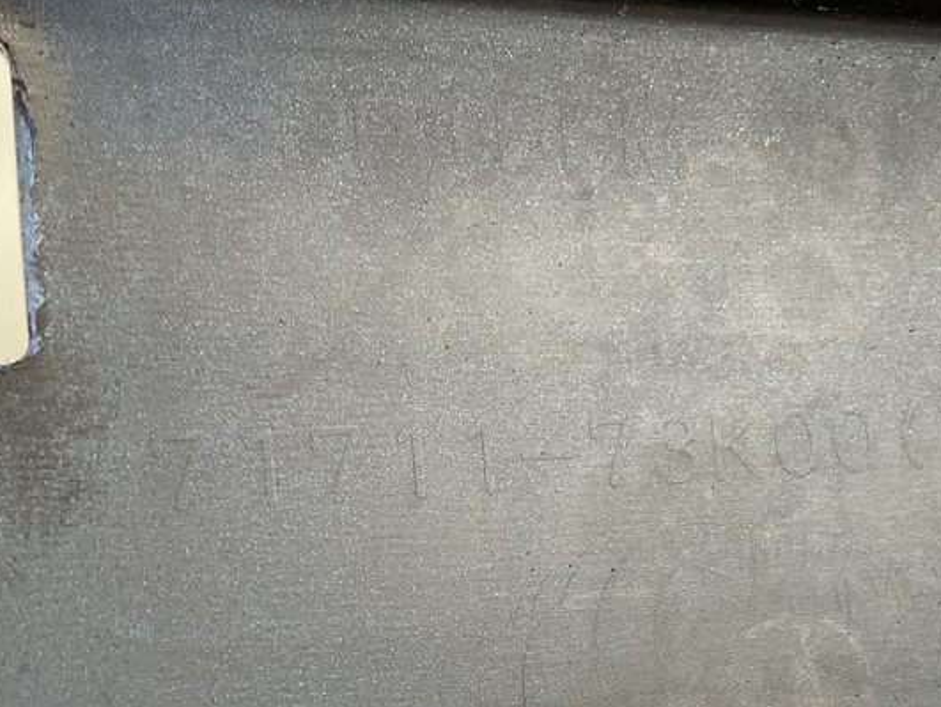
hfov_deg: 34.8
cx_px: 540
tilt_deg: +0.6
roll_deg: +2.3
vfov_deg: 26.2
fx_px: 1496
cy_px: 542
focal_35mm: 55
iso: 64
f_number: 1.8
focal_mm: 3
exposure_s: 1/60
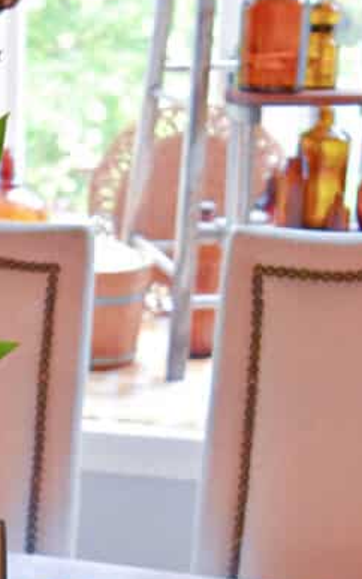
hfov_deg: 15.2
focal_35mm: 81
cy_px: 479
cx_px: -137
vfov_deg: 25.0
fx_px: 1278
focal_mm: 20
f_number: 3.5
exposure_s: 1/60
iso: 2000
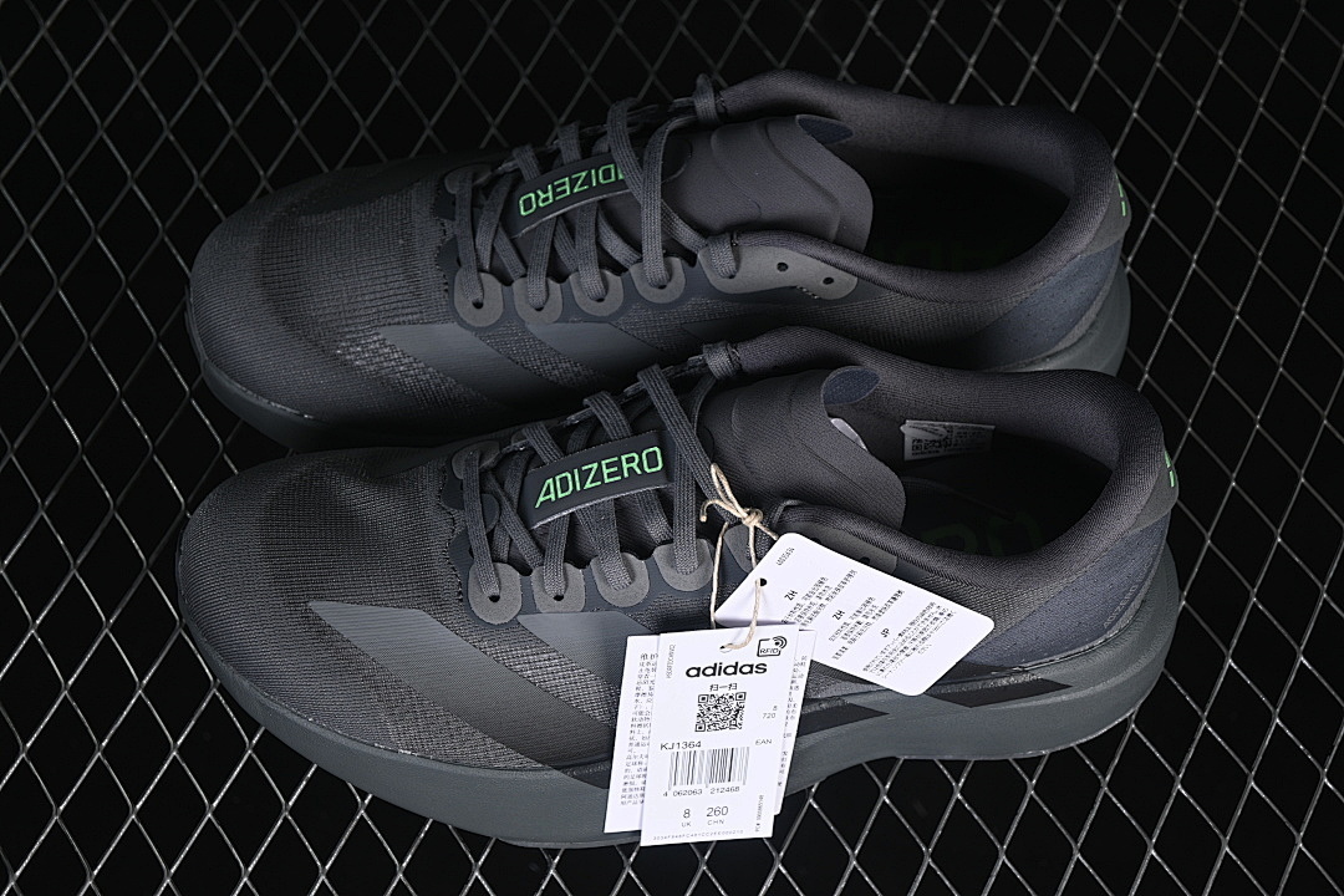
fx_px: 2800
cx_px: 672
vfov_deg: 18.2
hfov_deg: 27.0
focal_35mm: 75
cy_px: 448
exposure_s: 1/60
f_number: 6.3
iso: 160
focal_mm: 50
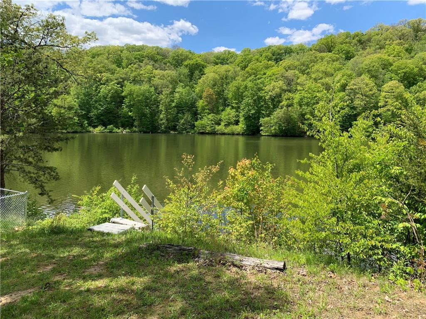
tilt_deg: -5.8
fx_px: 320
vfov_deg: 53.1
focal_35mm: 26
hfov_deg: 67.3
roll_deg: -0.9
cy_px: 160
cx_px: 213
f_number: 1.8
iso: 25
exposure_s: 1/1124
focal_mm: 4.25
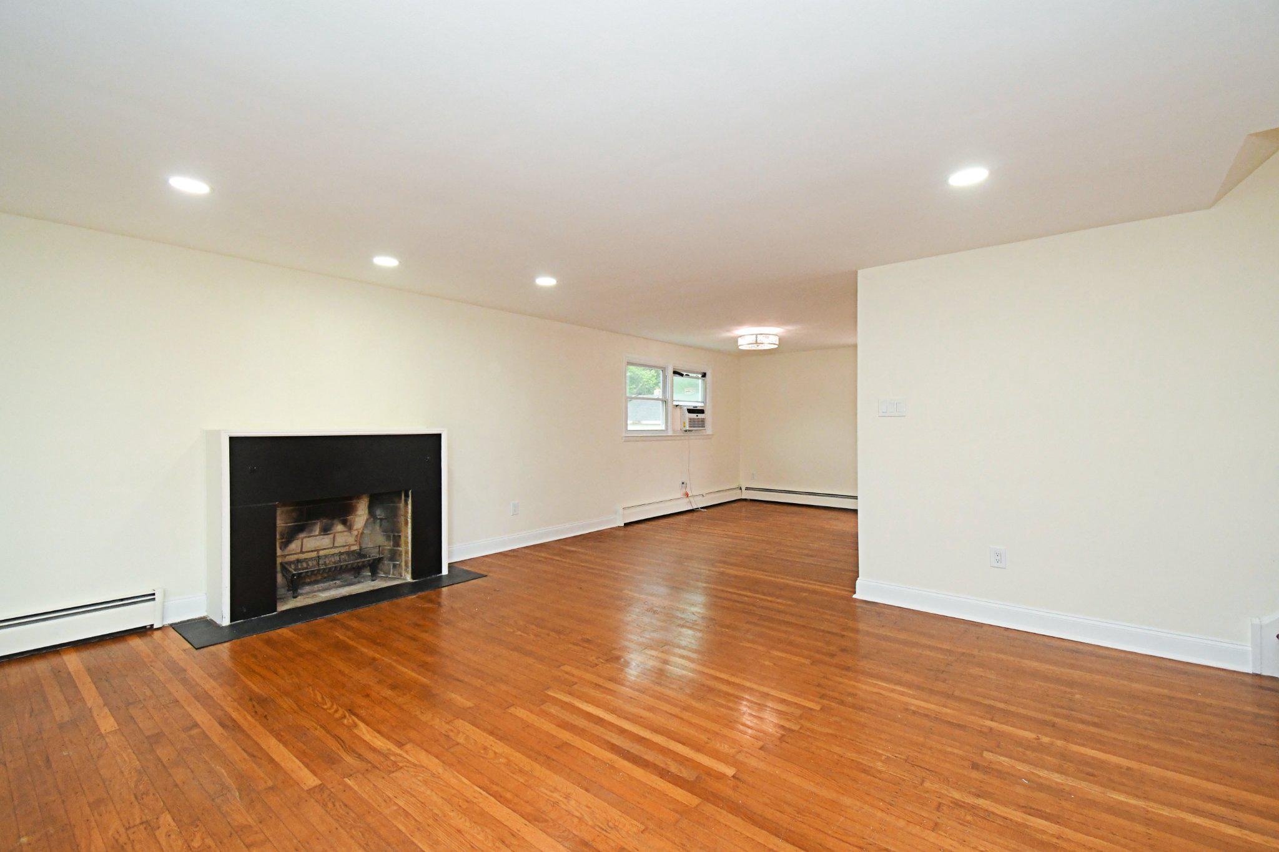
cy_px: 426
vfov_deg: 77.3
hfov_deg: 100.4
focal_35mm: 15
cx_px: 640
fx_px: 533
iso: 3200
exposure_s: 1/250
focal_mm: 10
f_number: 7.1
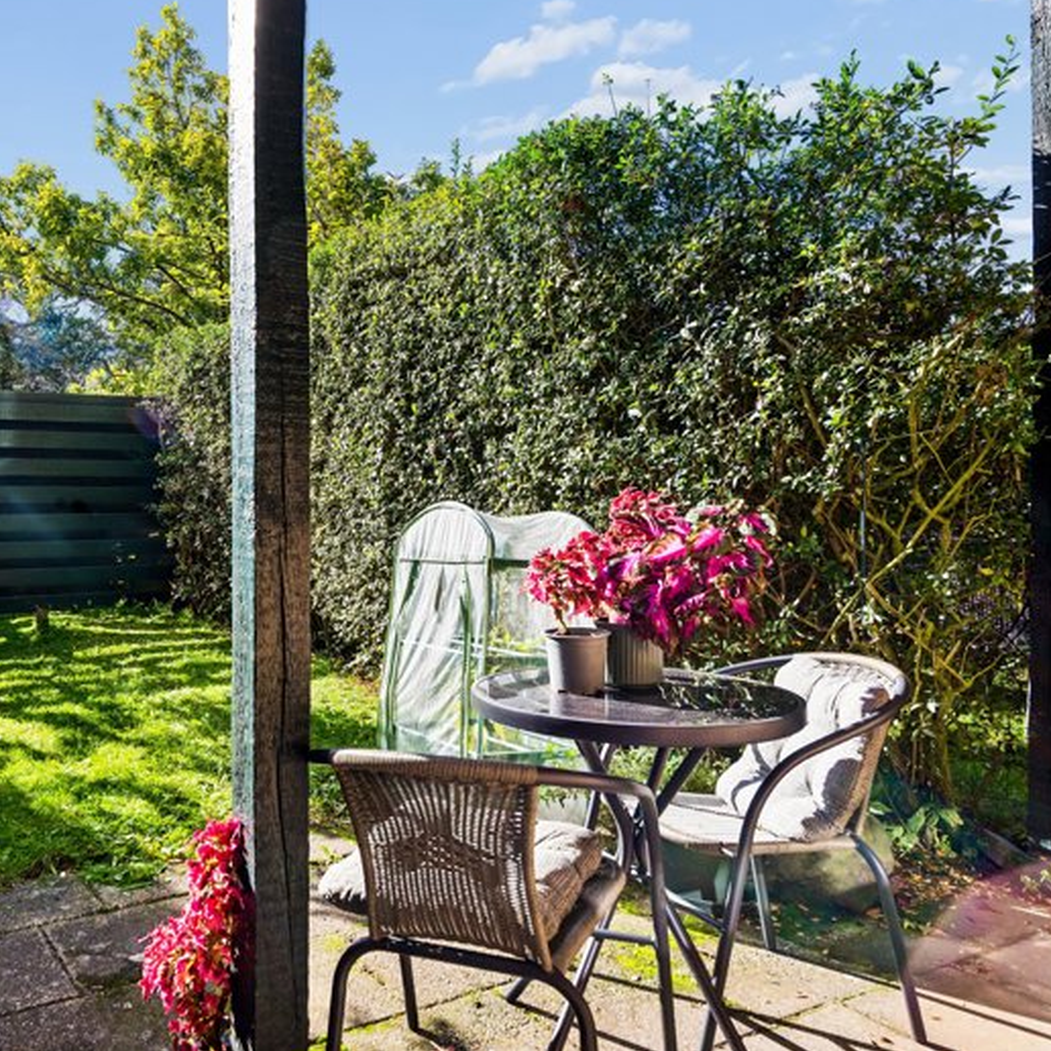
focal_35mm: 29
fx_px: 996
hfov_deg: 53.6
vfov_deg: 55.6
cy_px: 512
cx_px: 291
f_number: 10
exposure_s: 1/160
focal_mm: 22
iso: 250
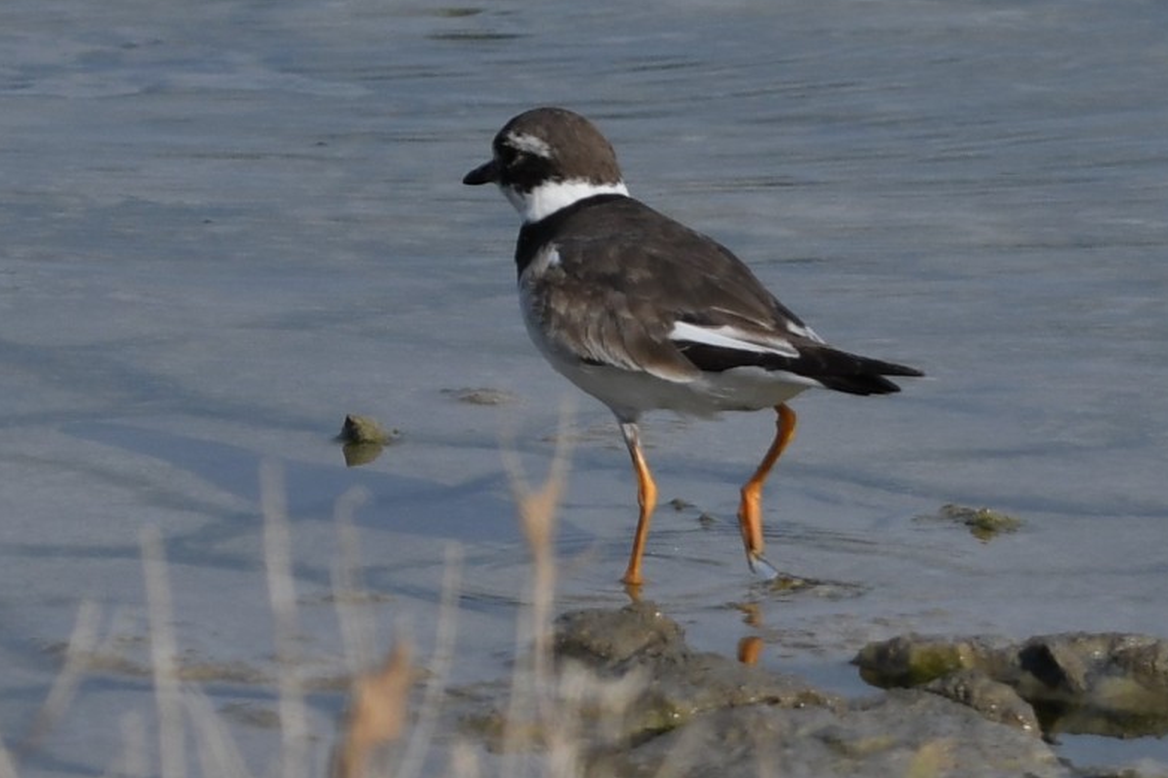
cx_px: 514
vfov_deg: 3.4
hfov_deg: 5.1
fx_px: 13072
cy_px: 276
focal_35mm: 403
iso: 200
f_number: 7.1
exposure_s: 1/1000
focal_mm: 200
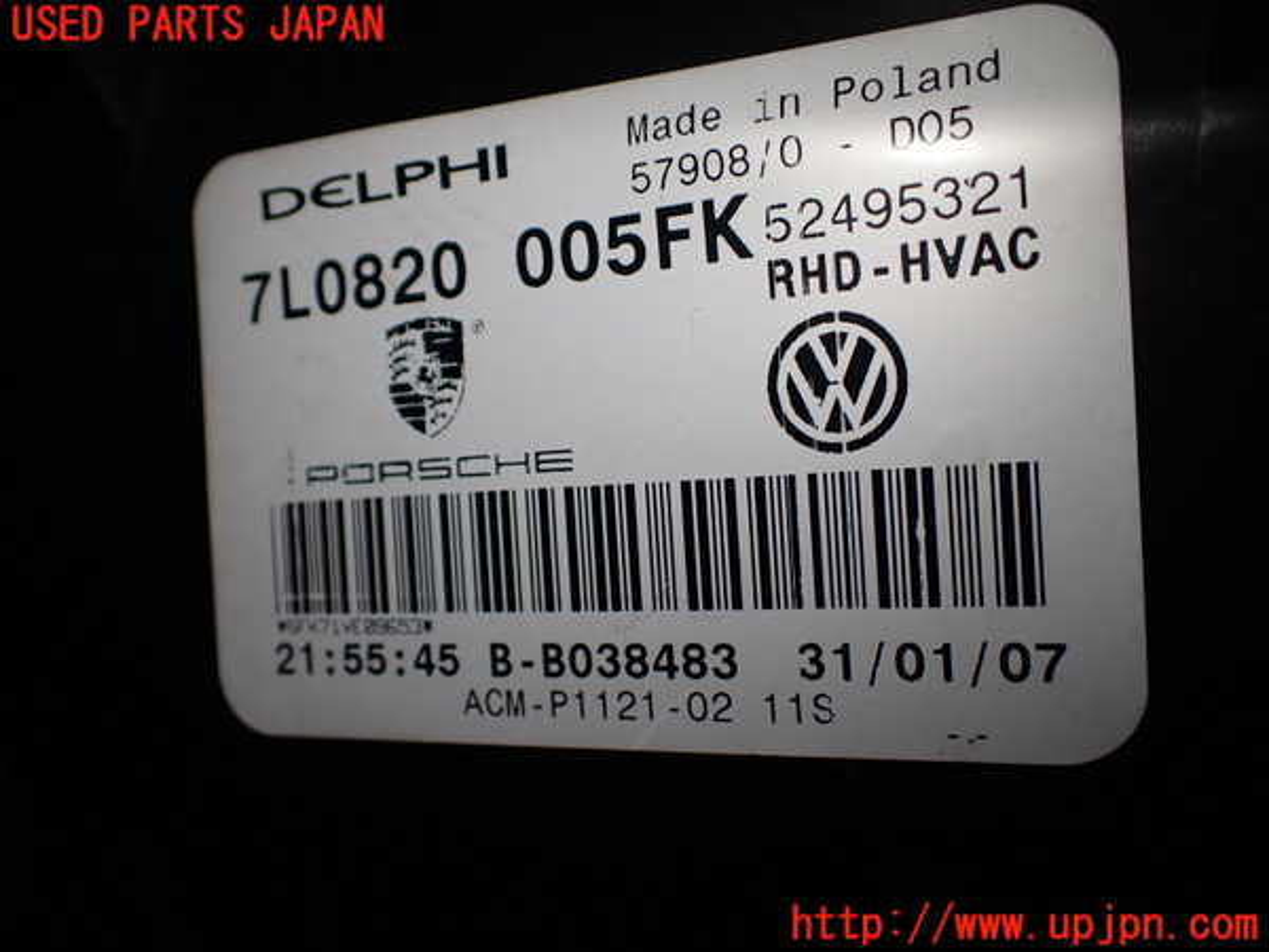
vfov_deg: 46.8
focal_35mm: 30
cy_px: 476
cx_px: 634
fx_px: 1100
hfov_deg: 60.0
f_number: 2.3
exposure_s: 1/160
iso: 100
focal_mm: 5.4
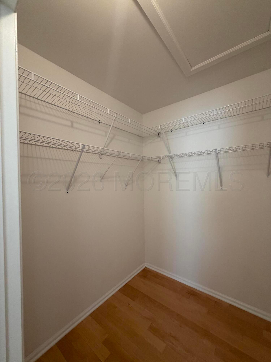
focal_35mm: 14
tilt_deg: -0.3
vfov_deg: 102.1
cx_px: 136
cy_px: 181
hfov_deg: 85.7
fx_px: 146
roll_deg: +1.7
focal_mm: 2.22
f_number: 2.2
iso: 320
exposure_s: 1/120
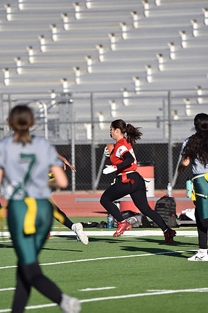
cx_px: 104
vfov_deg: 4.5
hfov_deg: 3.0
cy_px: 156
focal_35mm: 460
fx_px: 3986
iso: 180
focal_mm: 460
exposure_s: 1/1000
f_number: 6.3
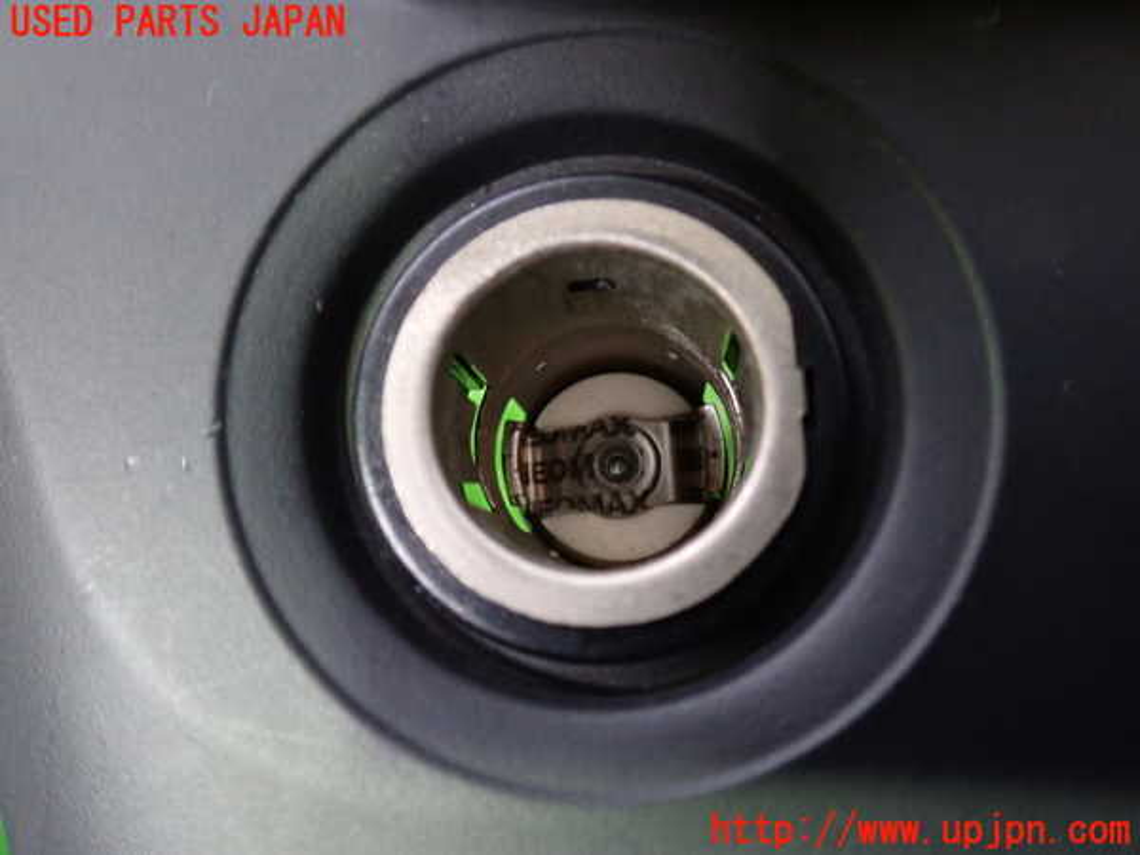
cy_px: 428
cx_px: 570
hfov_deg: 60.0
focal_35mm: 30
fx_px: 988
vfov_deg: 46.8
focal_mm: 5.4
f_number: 2.3
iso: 800
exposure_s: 1/25
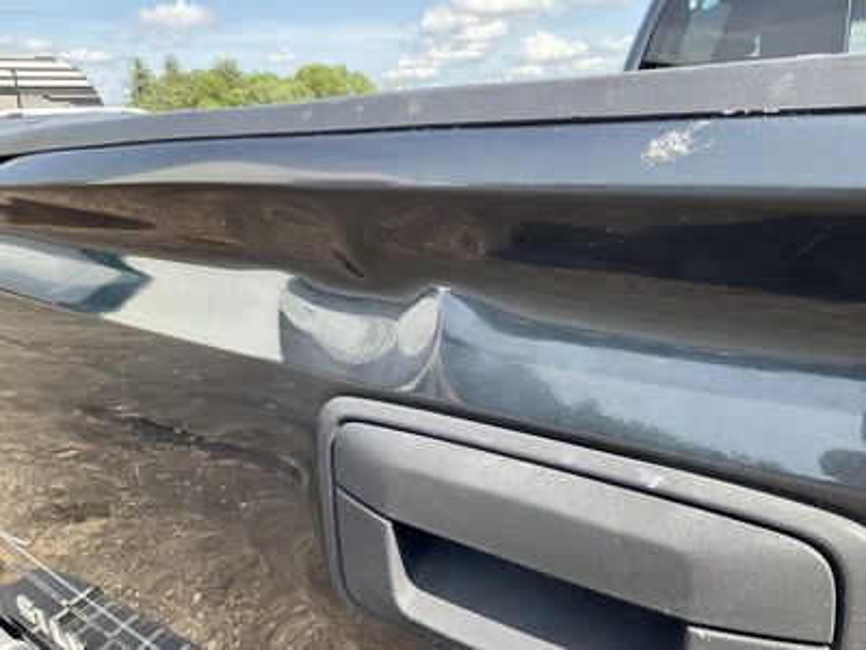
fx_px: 726
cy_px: 325
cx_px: 433
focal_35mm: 29
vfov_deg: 48.2
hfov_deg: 61.7
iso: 25
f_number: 1.8
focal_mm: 3
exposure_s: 1/353
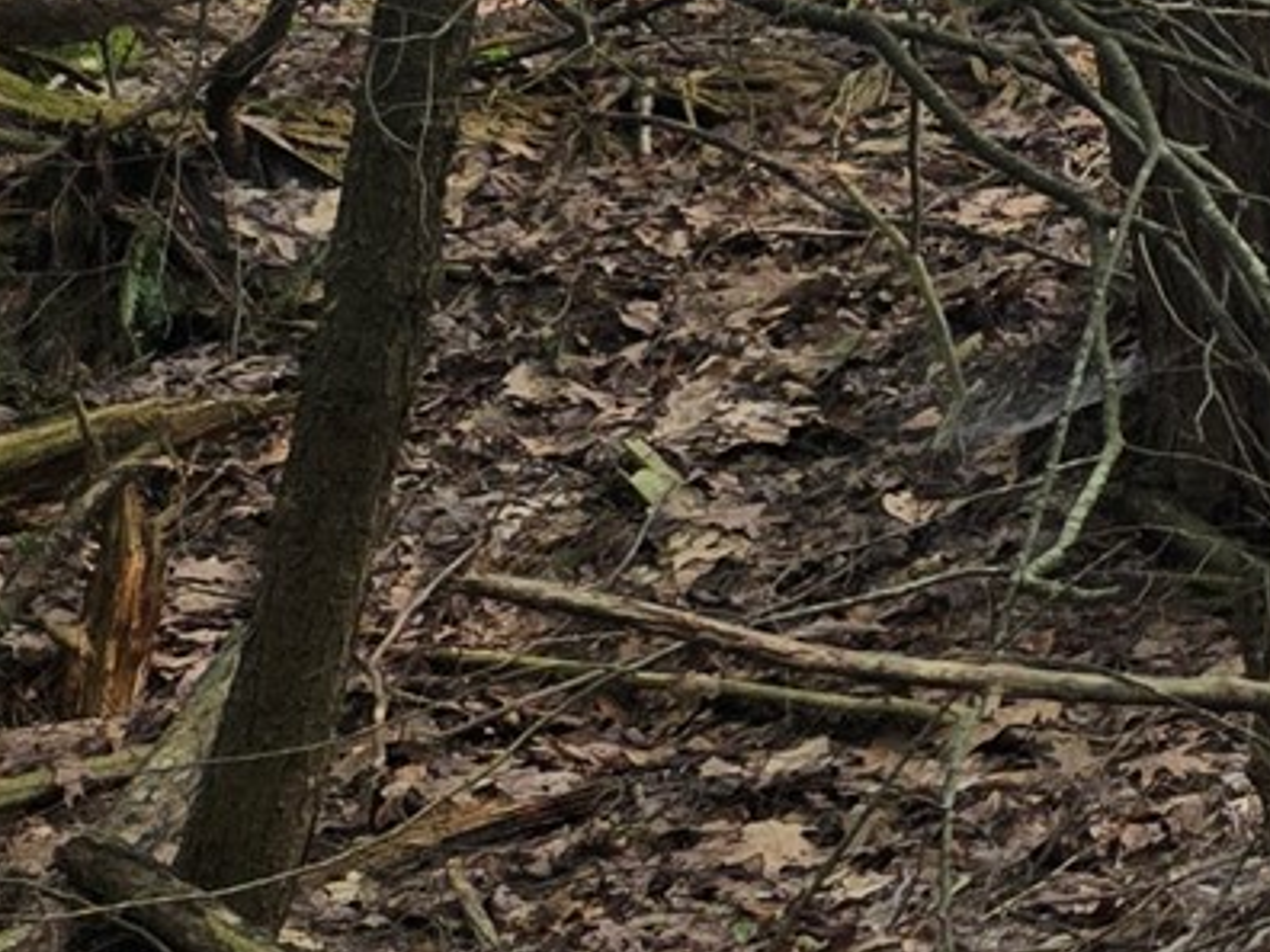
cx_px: 3210
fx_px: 4366
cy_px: -353
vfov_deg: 12.0
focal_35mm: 119
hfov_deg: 12.4
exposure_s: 1/180
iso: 64
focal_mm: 5.4
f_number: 1.8
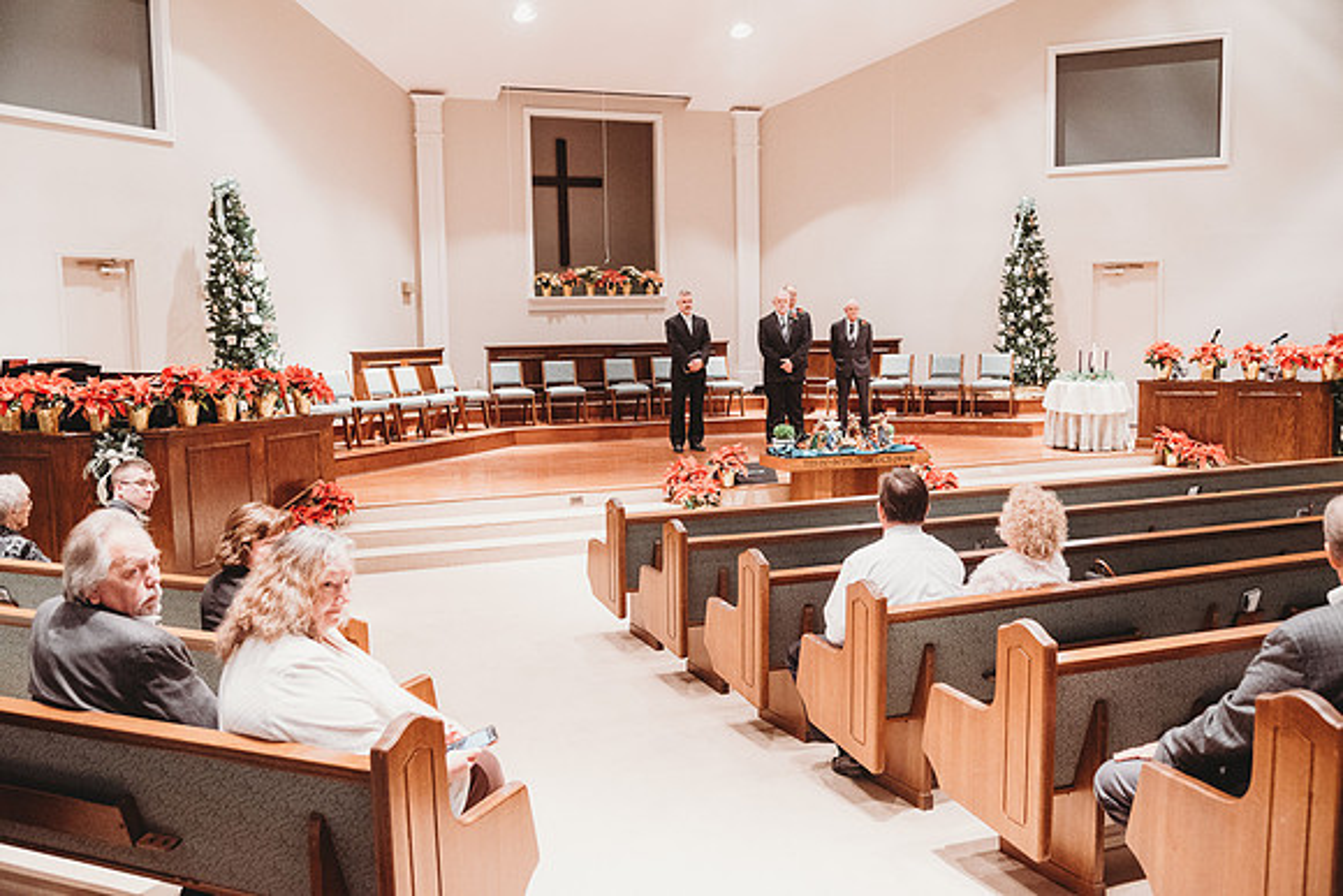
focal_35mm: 31
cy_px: 448
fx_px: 1157
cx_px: 672
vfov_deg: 42.3
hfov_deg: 60.3
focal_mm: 31
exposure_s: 1/125
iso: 5000
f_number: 4
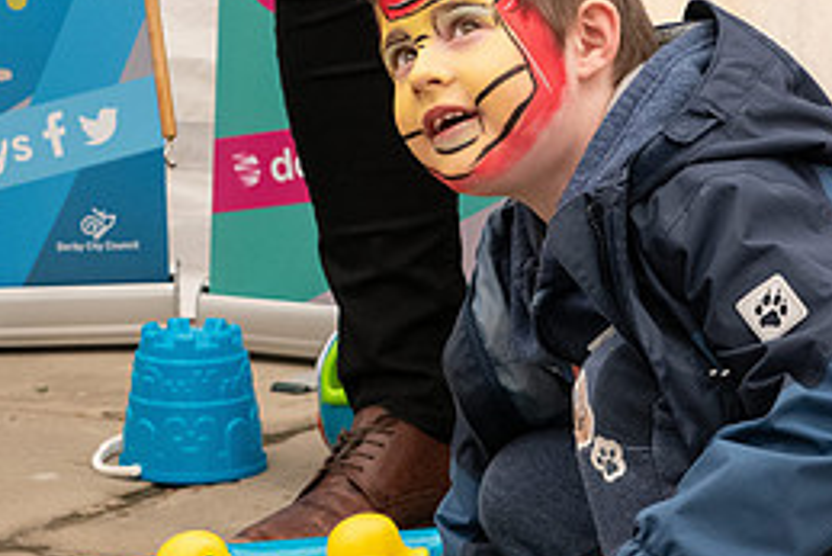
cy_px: 228
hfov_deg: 10.6
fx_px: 4463
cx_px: 511
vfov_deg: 7.1
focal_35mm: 193
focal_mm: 70
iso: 2200
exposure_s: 1/320
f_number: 8
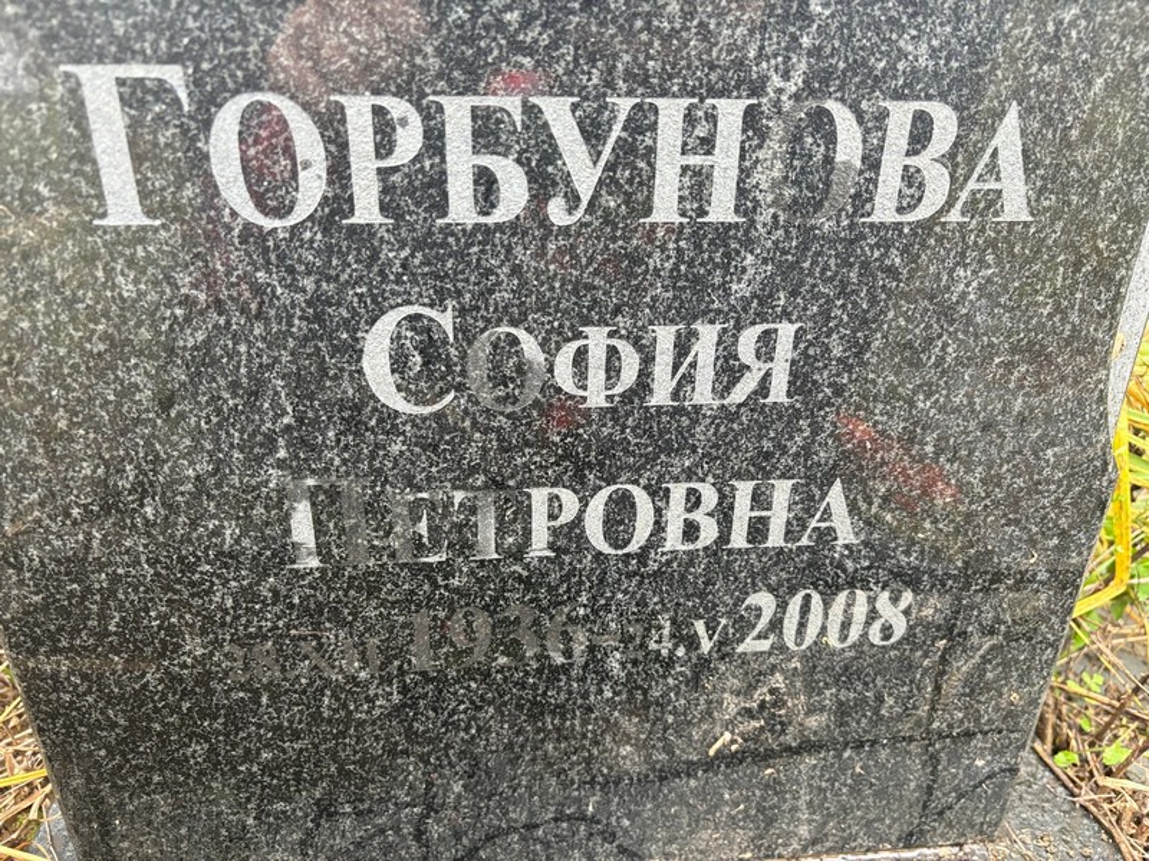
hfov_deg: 67.3
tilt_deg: -26.4
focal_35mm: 26
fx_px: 863
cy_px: 430
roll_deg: -0.5
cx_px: 574
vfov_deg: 53.1
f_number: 1.6
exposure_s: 1/60
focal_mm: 5.96
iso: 320
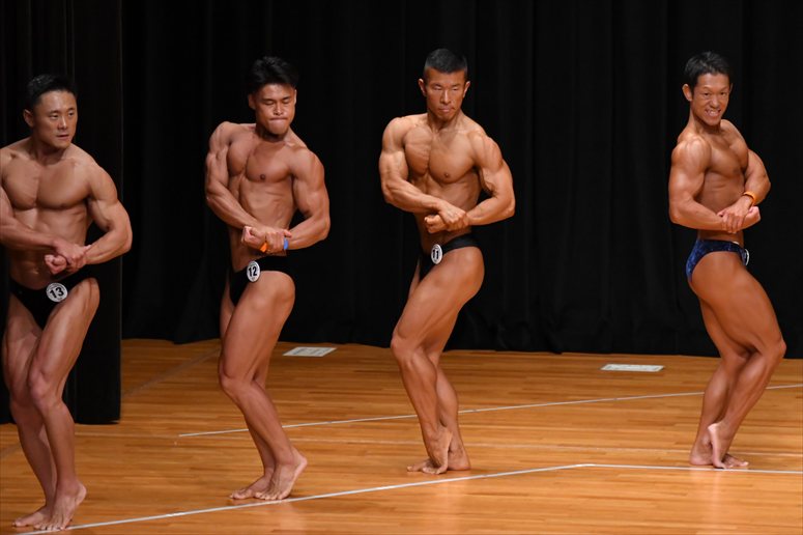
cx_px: 402
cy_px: 268
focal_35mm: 270
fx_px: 6020
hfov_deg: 7.6
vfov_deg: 5.1
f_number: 5.6
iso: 4000
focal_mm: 180
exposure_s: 1/400
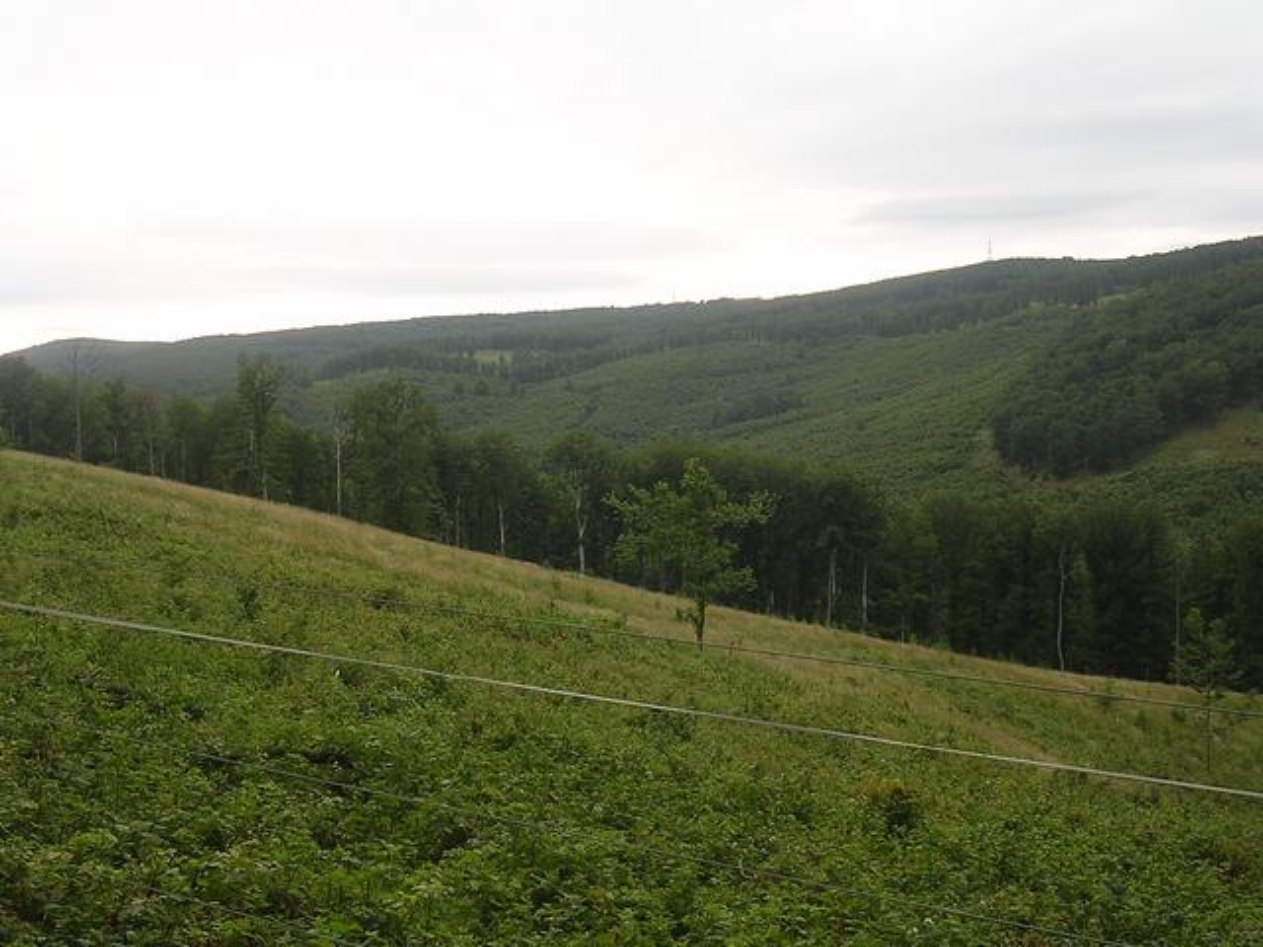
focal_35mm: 53
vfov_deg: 27.5
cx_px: 632
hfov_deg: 36.2
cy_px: 474
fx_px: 1934
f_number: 3.2
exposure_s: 1/209
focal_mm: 8
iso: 100
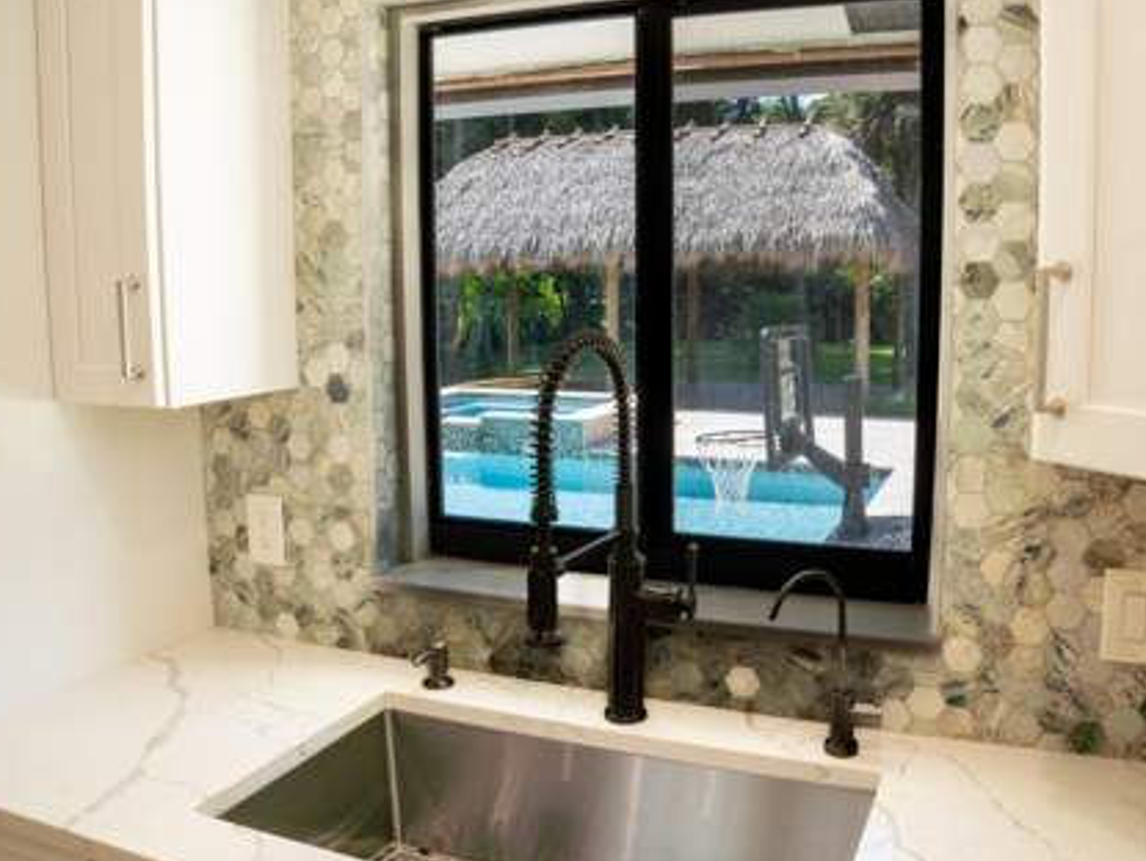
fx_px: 994
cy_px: 428
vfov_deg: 46.9
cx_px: 627
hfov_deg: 59.8
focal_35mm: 30
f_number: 14
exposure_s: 1/10
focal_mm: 18
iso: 100
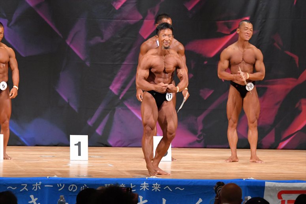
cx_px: 153
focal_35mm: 225
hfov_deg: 9.2
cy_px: 102
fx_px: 1912
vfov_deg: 6.1
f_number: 5.6
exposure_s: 1/400
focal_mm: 150
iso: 7200
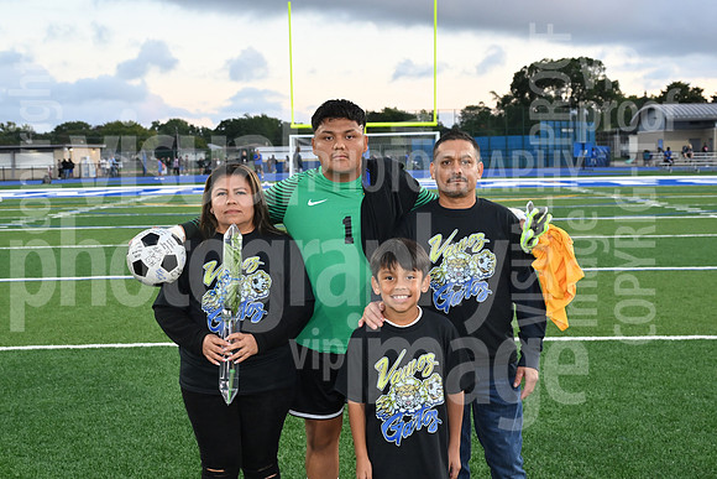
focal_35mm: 47
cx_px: 358
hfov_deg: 41.9
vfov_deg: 28.7
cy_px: 240
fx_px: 936
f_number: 5.6
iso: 800
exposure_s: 1/200
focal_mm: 31.5
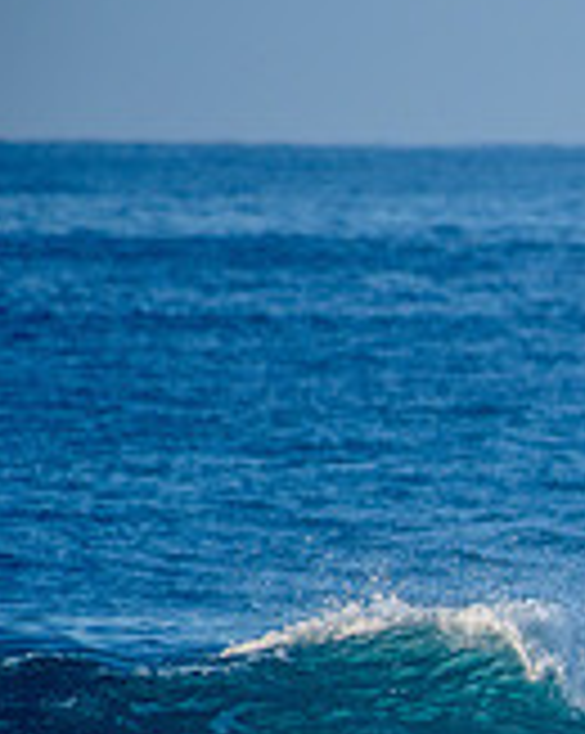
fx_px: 36254
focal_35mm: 1672
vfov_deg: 1.2
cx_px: 1210
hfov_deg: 0.9
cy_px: 727
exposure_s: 1/2000
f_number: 5.6
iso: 400
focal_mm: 500
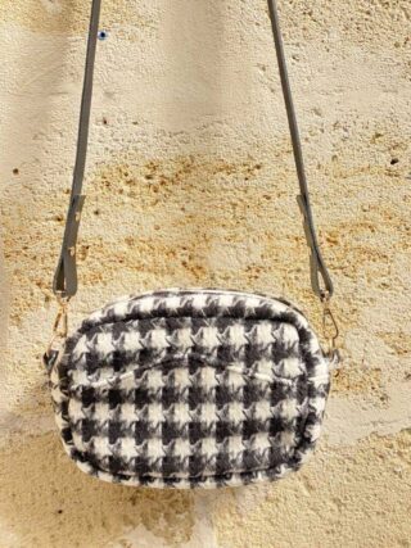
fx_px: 824
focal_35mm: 52
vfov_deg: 36.8
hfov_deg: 28.0
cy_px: 274
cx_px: 206
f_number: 2
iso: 20
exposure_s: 1/291
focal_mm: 6
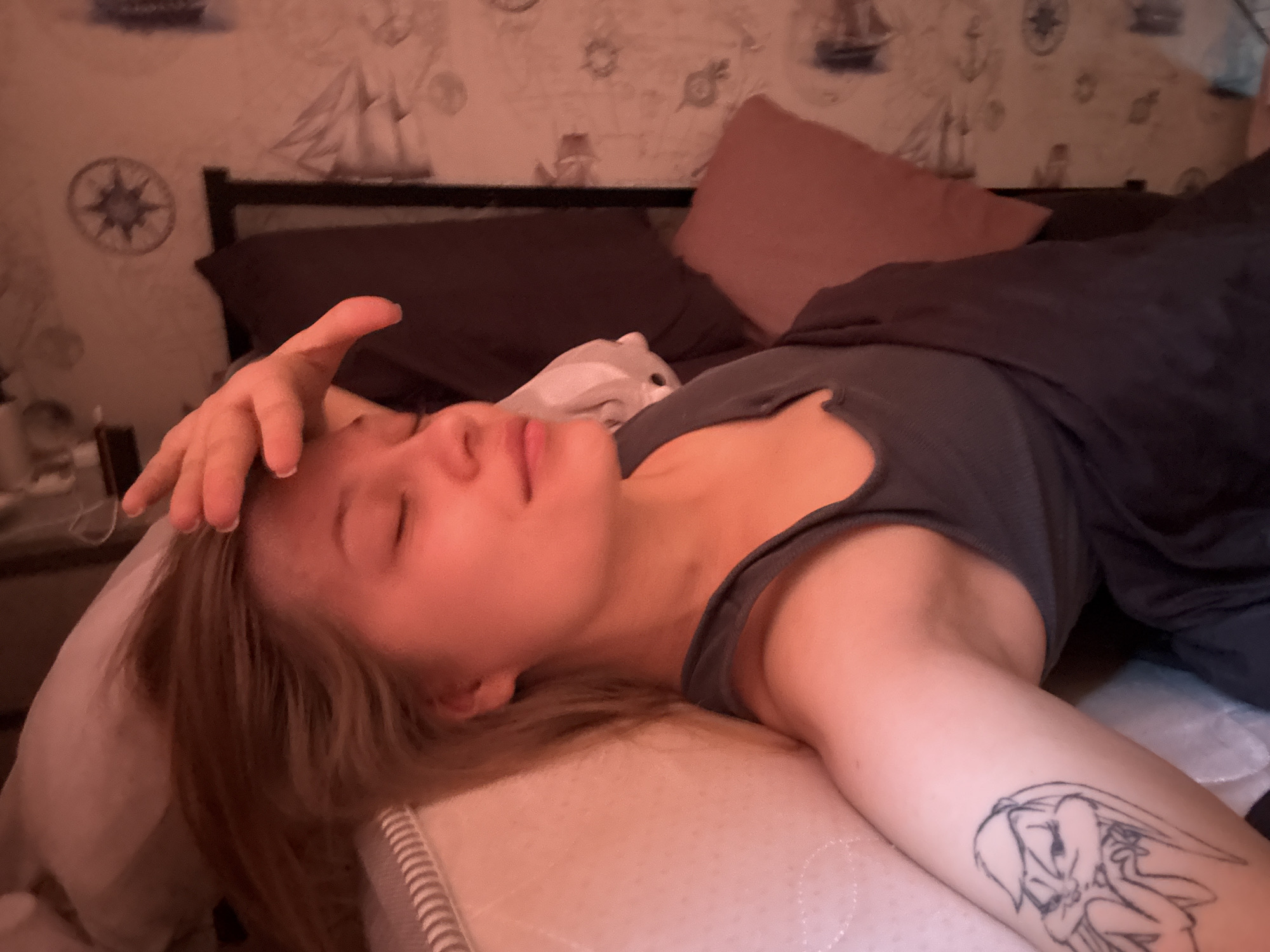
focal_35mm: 23
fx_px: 844
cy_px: 476
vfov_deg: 58.9
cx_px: 635
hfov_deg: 73.9
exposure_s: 1/17
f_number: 1.9
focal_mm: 2.69
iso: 640
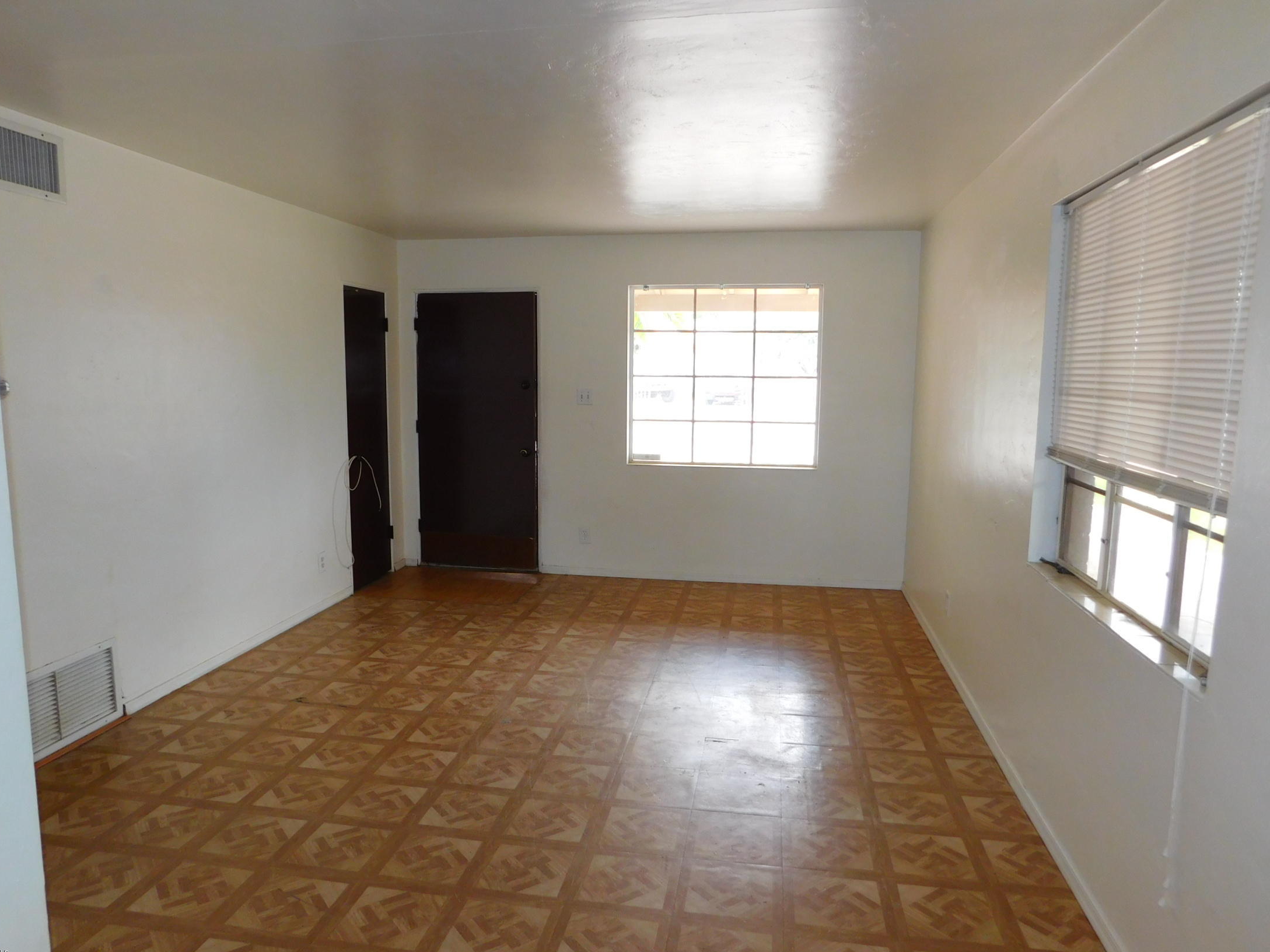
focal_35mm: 24
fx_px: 881
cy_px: 487
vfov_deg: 56.8
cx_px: 617
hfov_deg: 71.6
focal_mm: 4
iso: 125
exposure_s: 1/30
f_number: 3
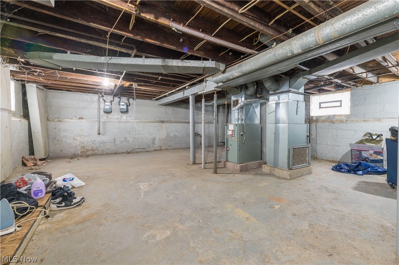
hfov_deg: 104.3
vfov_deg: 81.1
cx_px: 200
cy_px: 132
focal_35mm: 14
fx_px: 155
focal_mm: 14
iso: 200
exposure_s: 1.6
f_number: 9
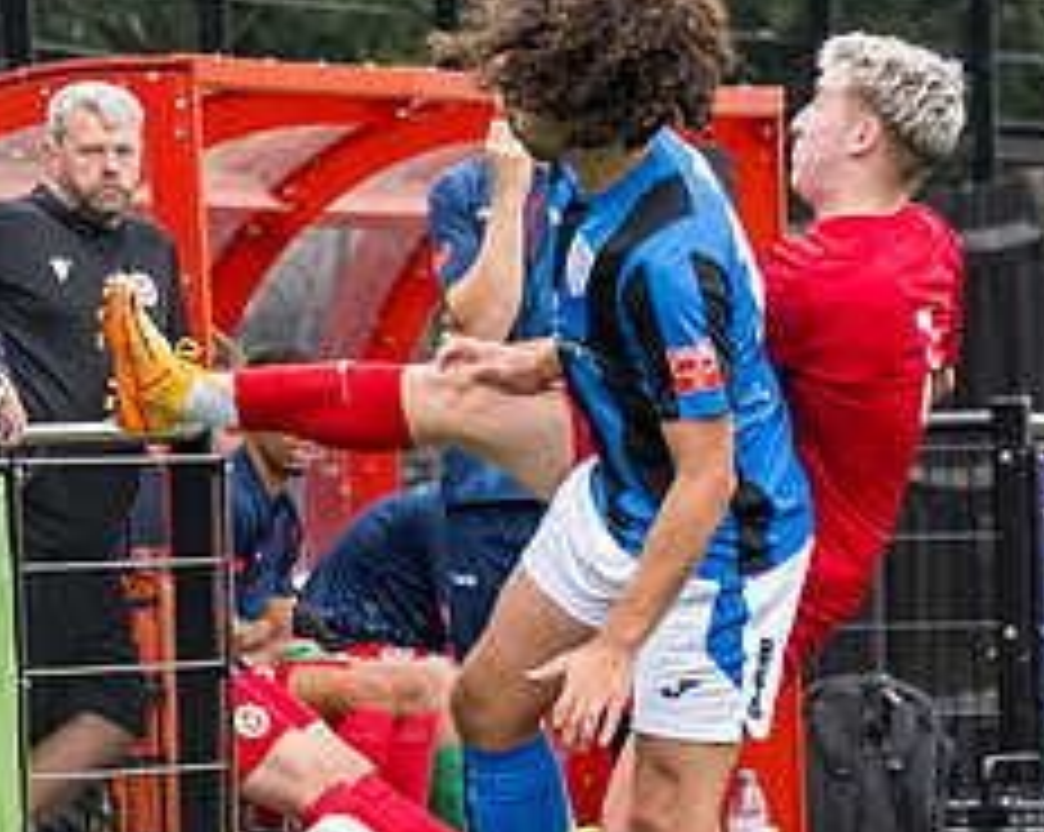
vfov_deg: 1.6
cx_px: 1336
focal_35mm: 963
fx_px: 29718
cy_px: 1108
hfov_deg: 2.0
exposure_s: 1/2000
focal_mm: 200
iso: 800
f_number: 5
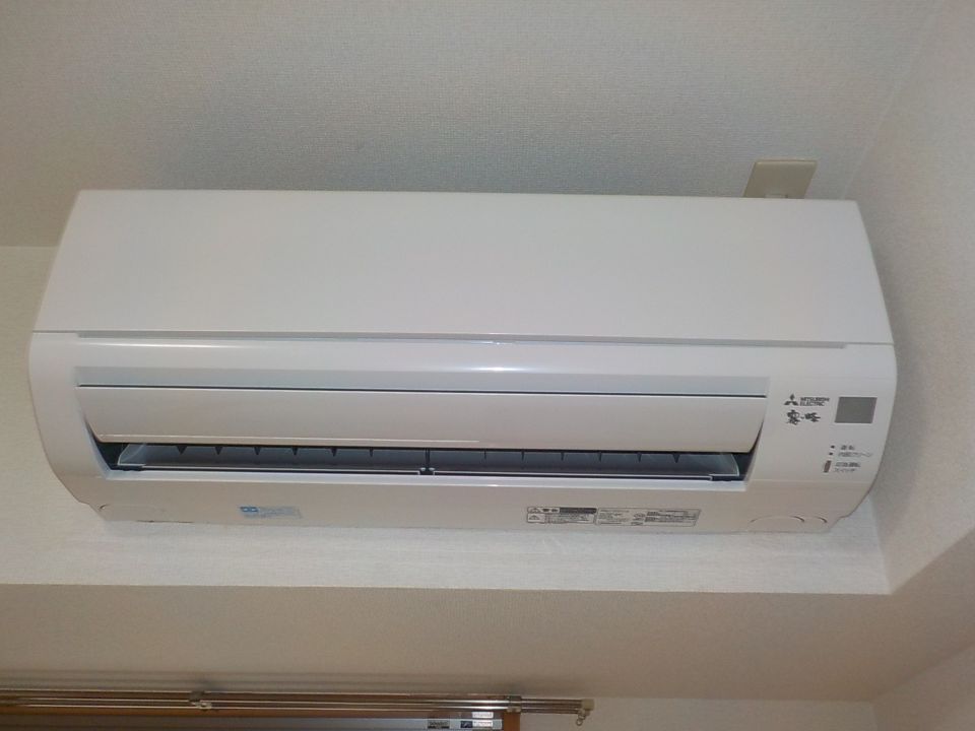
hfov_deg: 60.0
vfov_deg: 46.8
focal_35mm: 30
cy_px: 366
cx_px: 488
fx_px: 845
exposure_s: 1/30
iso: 200
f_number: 3.3
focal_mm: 4.1
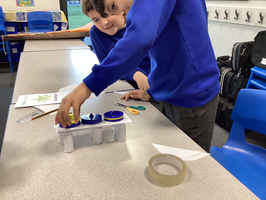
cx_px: 133
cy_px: 100
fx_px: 238
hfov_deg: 58.4
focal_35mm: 31
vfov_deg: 45.4
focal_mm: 3.3
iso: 160
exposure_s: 1/50
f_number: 2.4
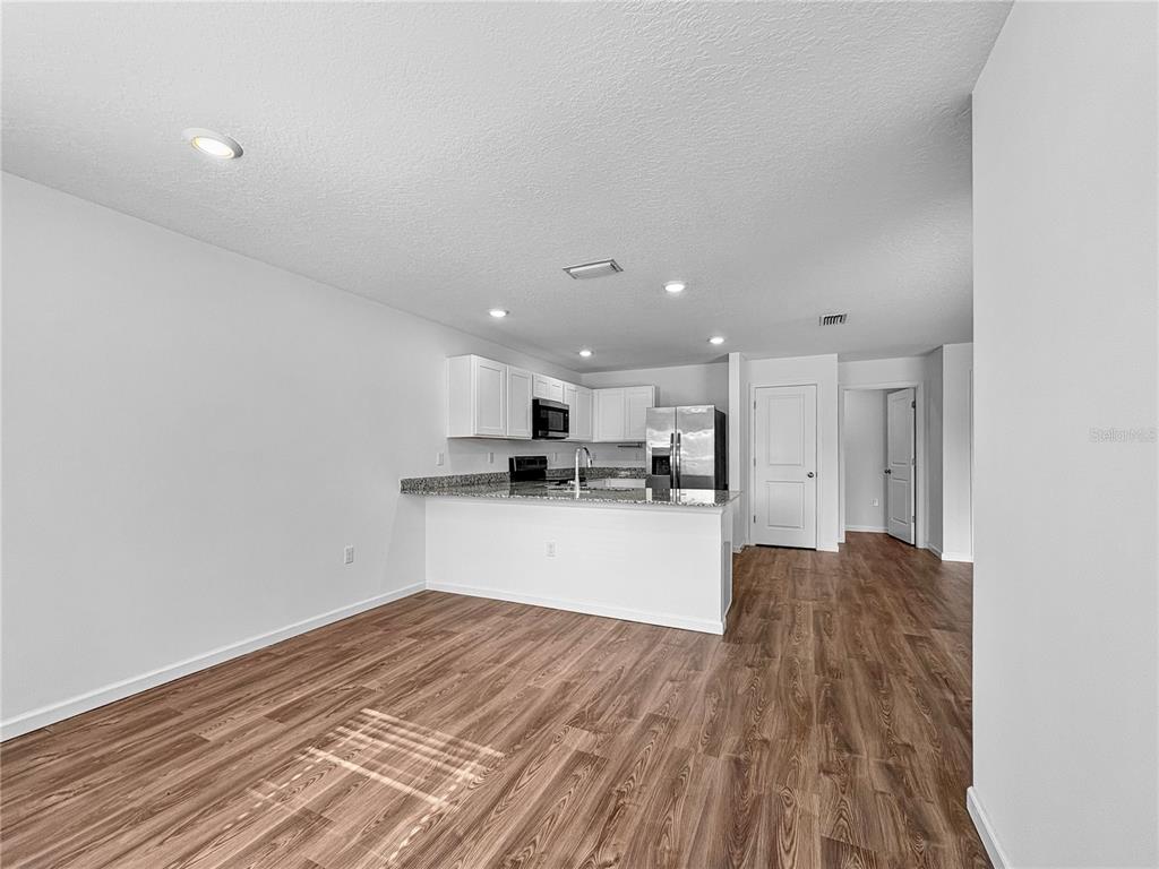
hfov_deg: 102.1
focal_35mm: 14
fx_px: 469
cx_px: 580
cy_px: 434
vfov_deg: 85.7
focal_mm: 2.22
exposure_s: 1/120
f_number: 2.2
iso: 50
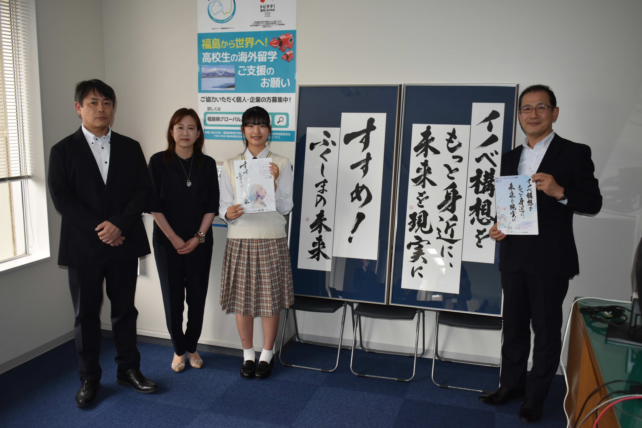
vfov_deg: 40.0
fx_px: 588
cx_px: 321
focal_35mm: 33
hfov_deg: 57.2
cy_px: 214
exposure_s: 1/60
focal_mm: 22
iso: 800
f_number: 3.8
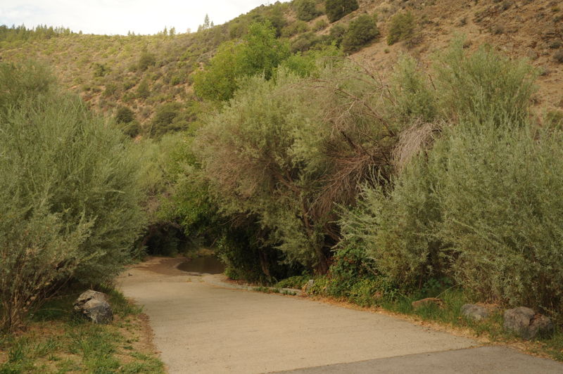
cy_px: 187
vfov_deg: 42.3
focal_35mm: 31
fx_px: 484
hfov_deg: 60.3
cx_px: 282
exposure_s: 1/60
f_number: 10
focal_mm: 31
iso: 200
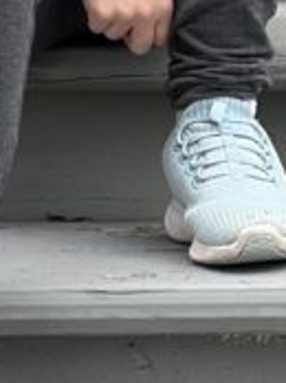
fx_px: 5014
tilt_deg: +2.4
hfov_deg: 3.3
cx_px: 251
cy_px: -407
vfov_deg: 4.3
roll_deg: +1.3
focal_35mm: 454
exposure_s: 1/121
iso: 50
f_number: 2.8
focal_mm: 9
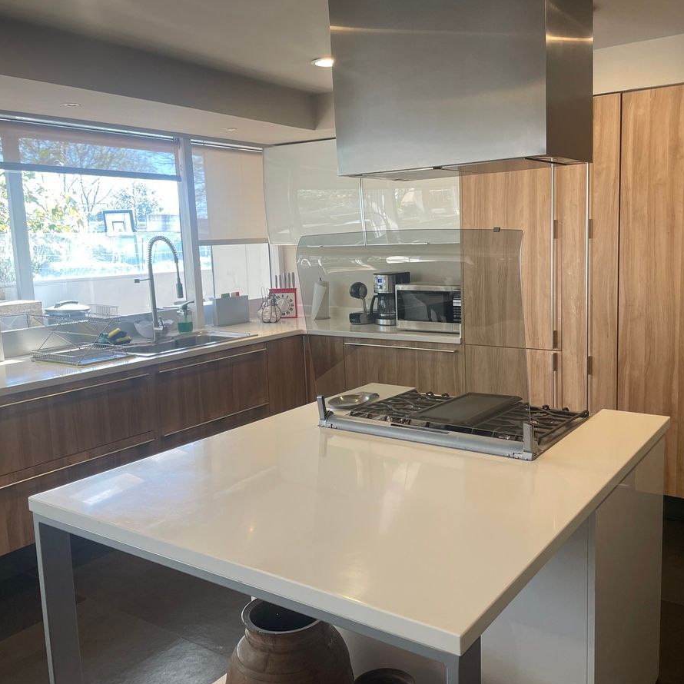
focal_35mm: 31
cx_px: 398
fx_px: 693
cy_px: 344
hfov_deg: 52.3
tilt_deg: -8.0
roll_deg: +1.6
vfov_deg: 52.5
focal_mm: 4.2
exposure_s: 1/120
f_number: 1.6
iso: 125
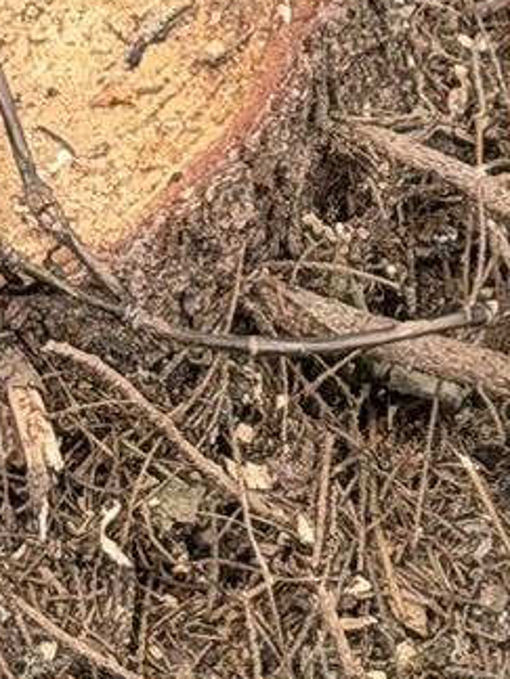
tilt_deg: -25.7
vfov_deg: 6.0
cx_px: 1165
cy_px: -1436
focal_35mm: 303
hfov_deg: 4.8
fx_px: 5952
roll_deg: +0.9
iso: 64
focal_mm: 6.76
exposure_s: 1/1575
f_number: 1.78
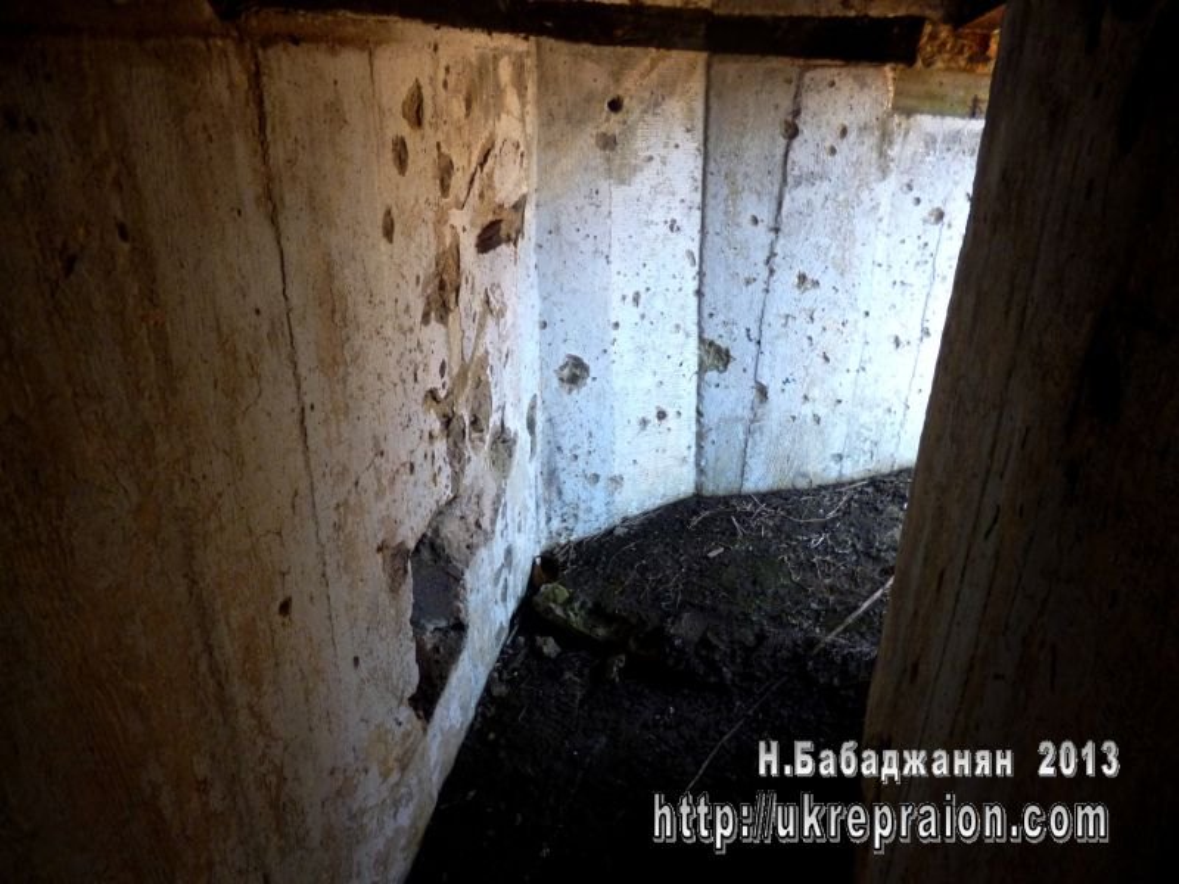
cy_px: 442
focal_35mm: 24
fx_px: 817
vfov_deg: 56.8
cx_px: 590
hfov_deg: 71.6
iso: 160
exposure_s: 1/60
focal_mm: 4.3
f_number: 2.5
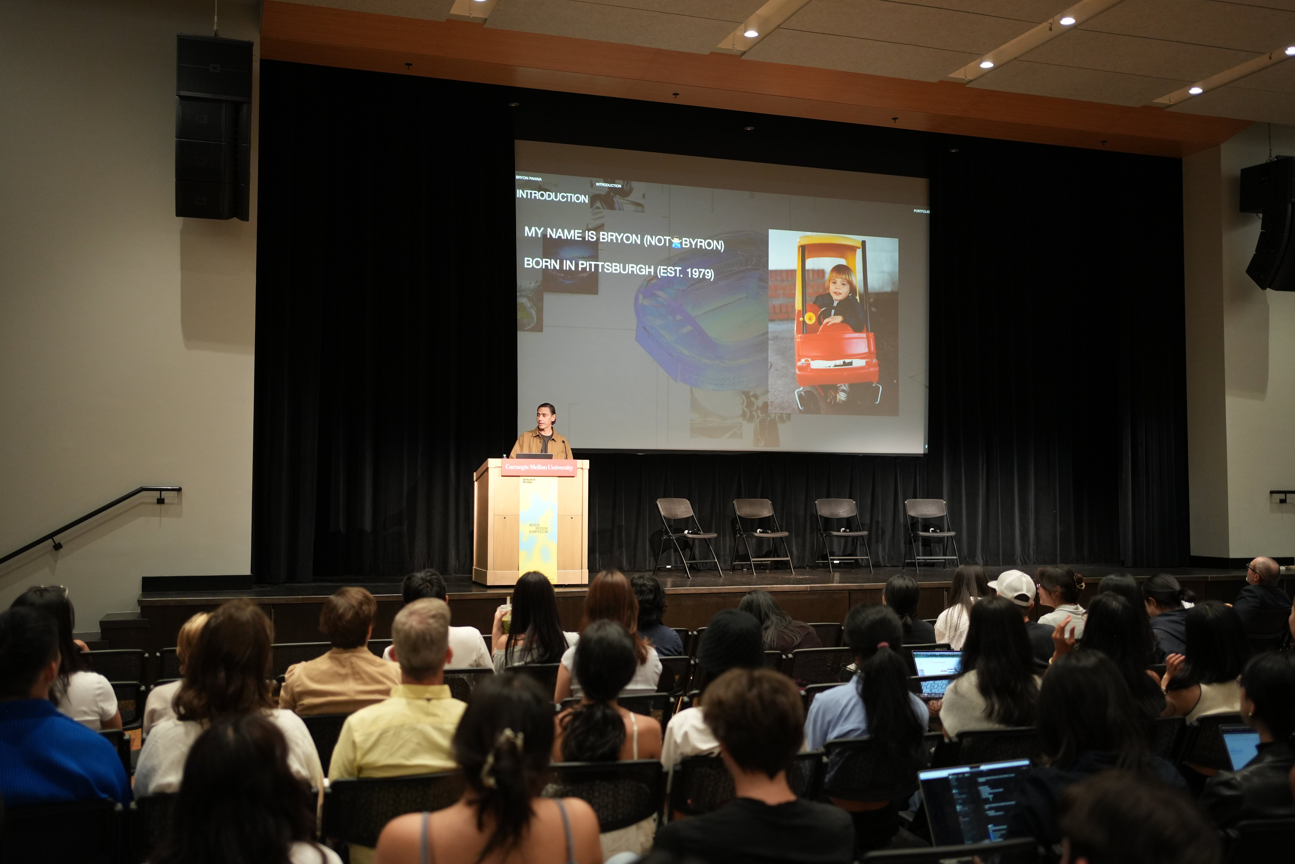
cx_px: 648
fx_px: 1259
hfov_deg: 54.4
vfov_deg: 37.9
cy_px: 432
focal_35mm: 35
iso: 2000
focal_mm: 35
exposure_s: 1/160
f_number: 2
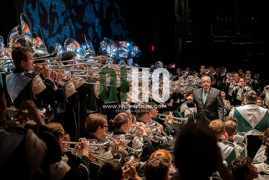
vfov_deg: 19.5
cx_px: 134
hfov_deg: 28.8
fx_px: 523
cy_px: 90
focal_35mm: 70
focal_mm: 70
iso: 1600
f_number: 2.8
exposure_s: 1/60
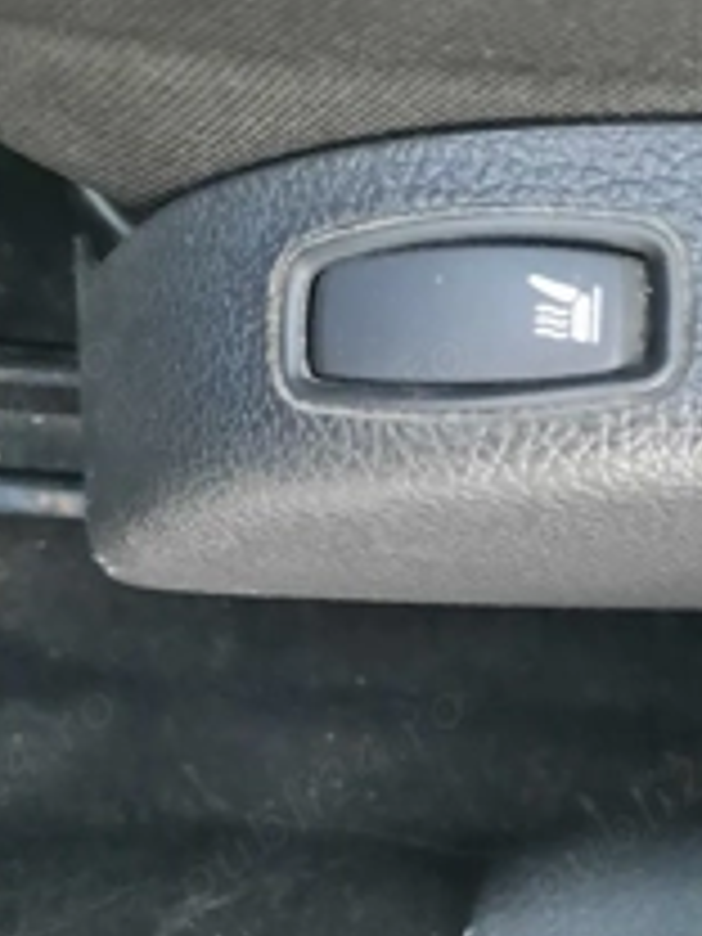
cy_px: 500
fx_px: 1298
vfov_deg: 39.6
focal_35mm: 48
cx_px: 410
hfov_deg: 30.2
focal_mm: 4.6
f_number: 2
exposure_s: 1/17
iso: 1000
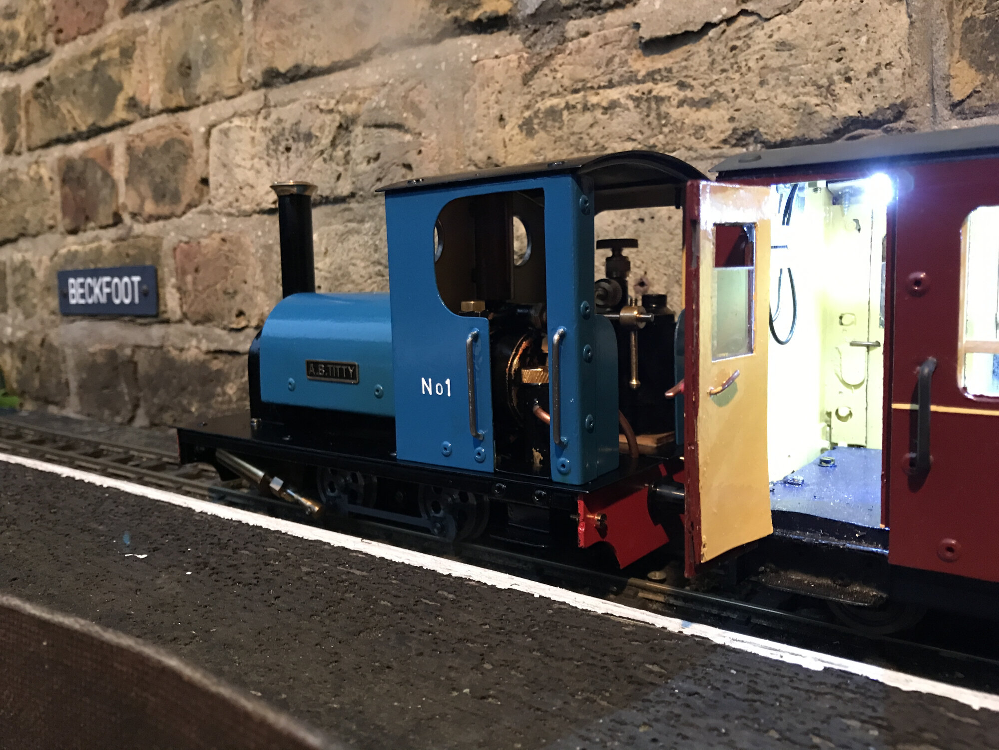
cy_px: 375
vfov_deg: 49.7
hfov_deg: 63.4
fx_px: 808
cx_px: 500
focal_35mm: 28
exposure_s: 1/9
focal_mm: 3.99
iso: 100
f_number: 1.8
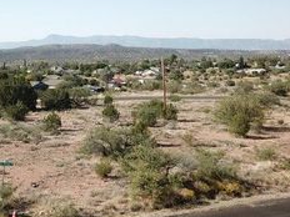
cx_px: 85
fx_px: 469
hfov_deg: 33.9
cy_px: 23
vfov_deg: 25.3
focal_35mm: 56
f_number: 2.2
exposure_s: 1/1015
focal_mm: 4.73
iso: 100
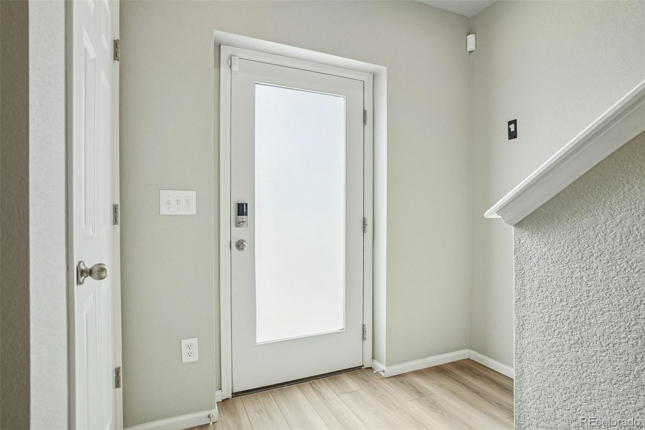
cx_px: 322
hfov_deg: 90.0
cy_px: 215
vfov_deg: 67.4
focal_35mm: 18
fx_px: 322
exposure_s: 1/100
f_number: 8
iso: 100
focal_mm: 12
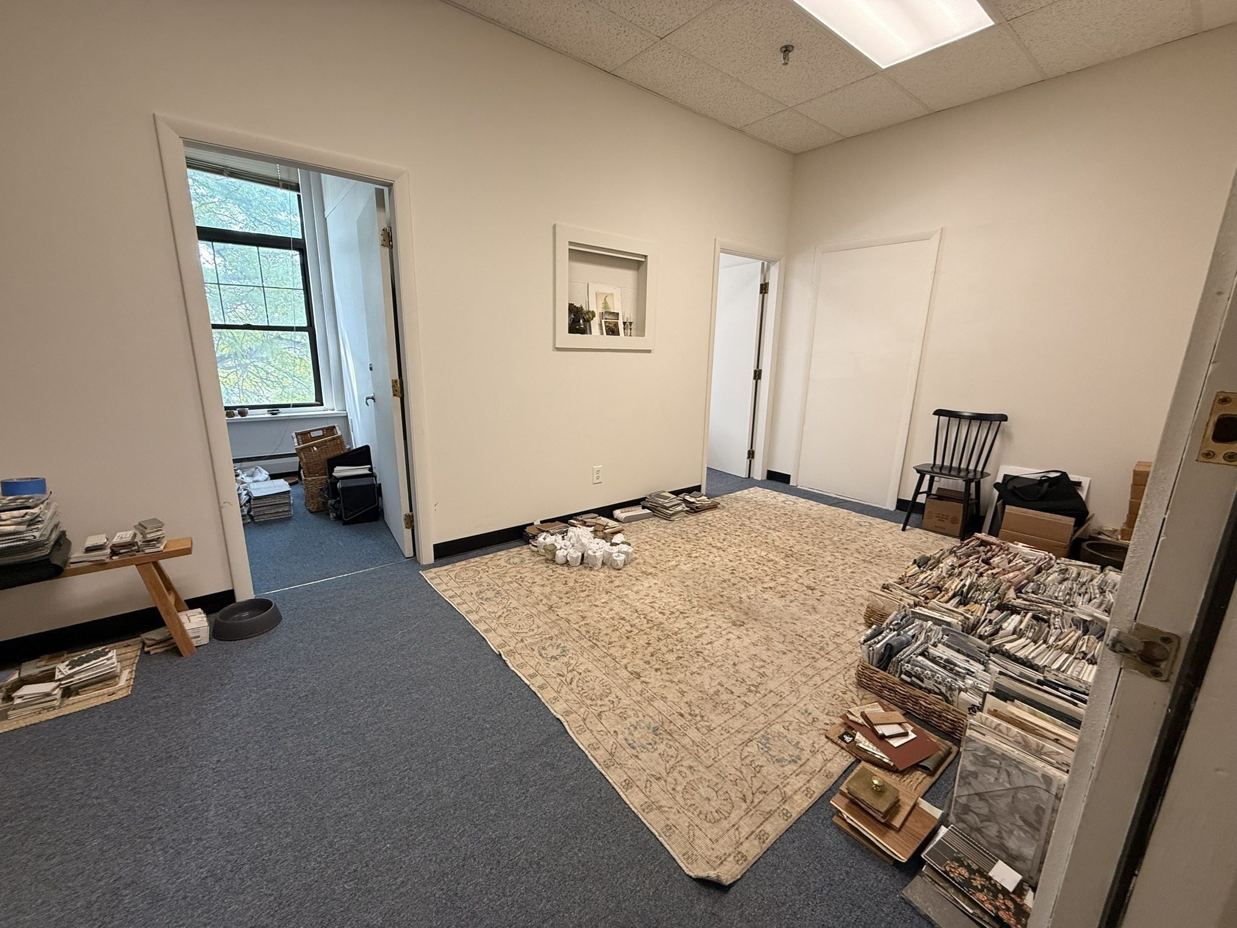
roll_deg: -1.1
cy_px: 464
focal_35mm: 14
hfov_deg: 102.1
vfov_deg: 85.7
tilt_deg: -14.3
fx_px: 500
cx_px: 618
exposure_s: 1/120
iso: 160
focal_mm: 2.22
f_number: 2.2
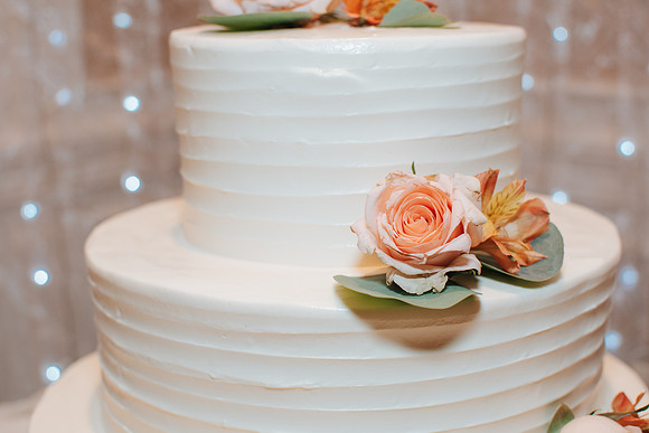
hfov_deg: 37.8
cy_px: 216
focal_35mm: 52
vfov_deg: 25.8
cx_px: 324
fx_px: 947
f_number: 3.2
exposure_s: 1/200
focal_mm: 35
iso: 800
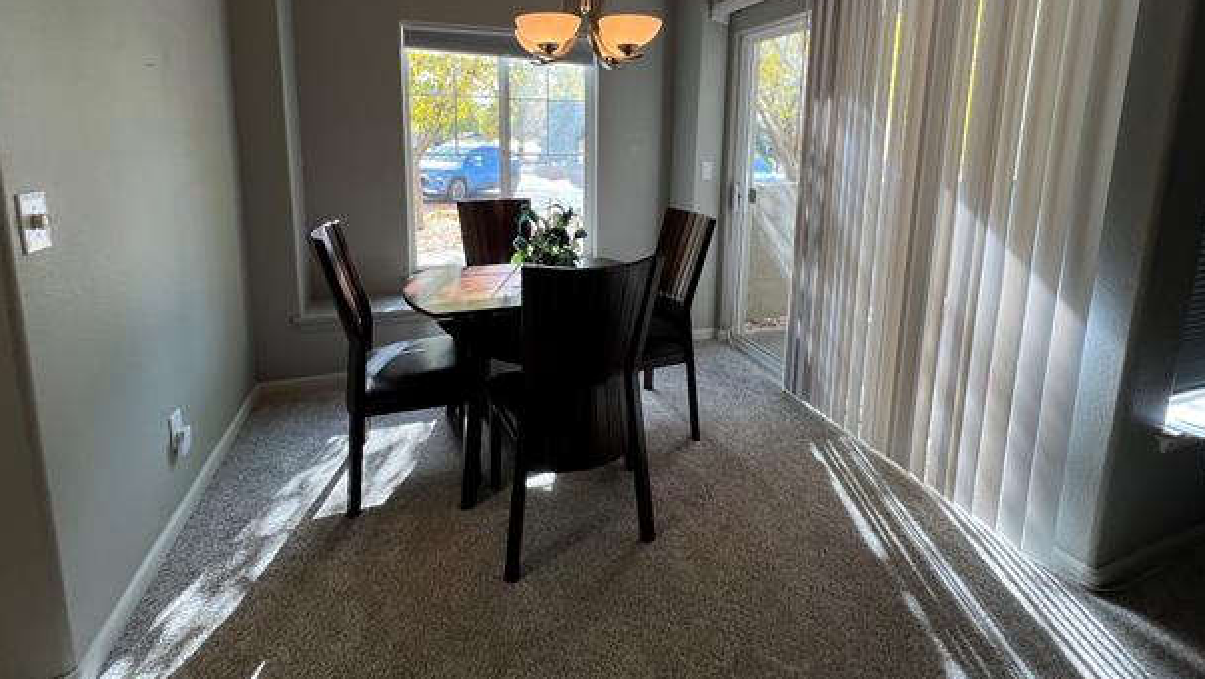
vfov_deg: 68.1
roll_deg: -1.8
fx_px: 479
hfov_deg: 103.0
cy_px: 213
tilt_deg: -8.6
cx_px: 589
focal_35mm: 15
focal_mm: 1.57
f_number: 1.8
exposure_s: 1/120
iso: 50
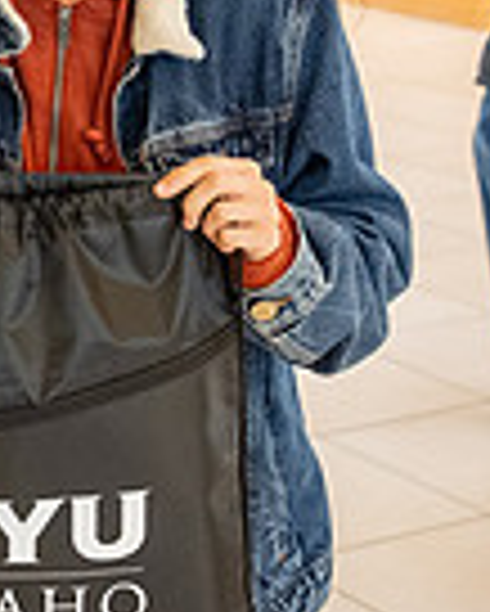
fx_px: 2173
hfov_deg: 12.2
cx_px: -248
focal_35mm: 120
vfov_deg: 15.7
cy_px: -19
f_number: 3.5
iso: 1250
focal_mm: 27.5
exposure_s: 1/160
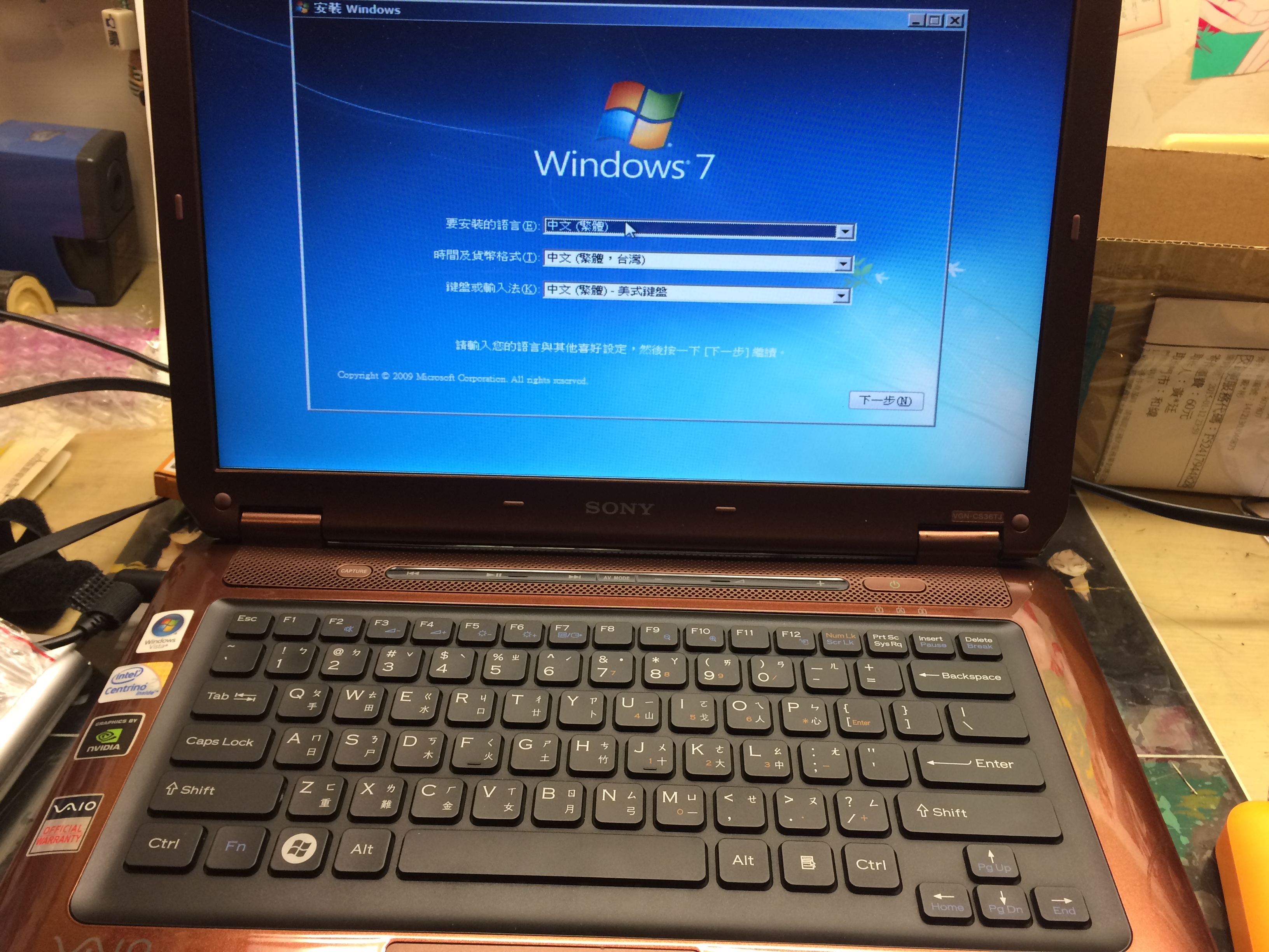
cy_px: 476
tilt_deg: -33.6
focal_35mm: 29
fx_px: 1063
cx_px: 634
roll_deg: -0.2
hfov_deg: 61.7
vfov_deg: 48.2
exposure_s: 1/30
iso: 50
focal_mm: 4.15
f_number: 2.2
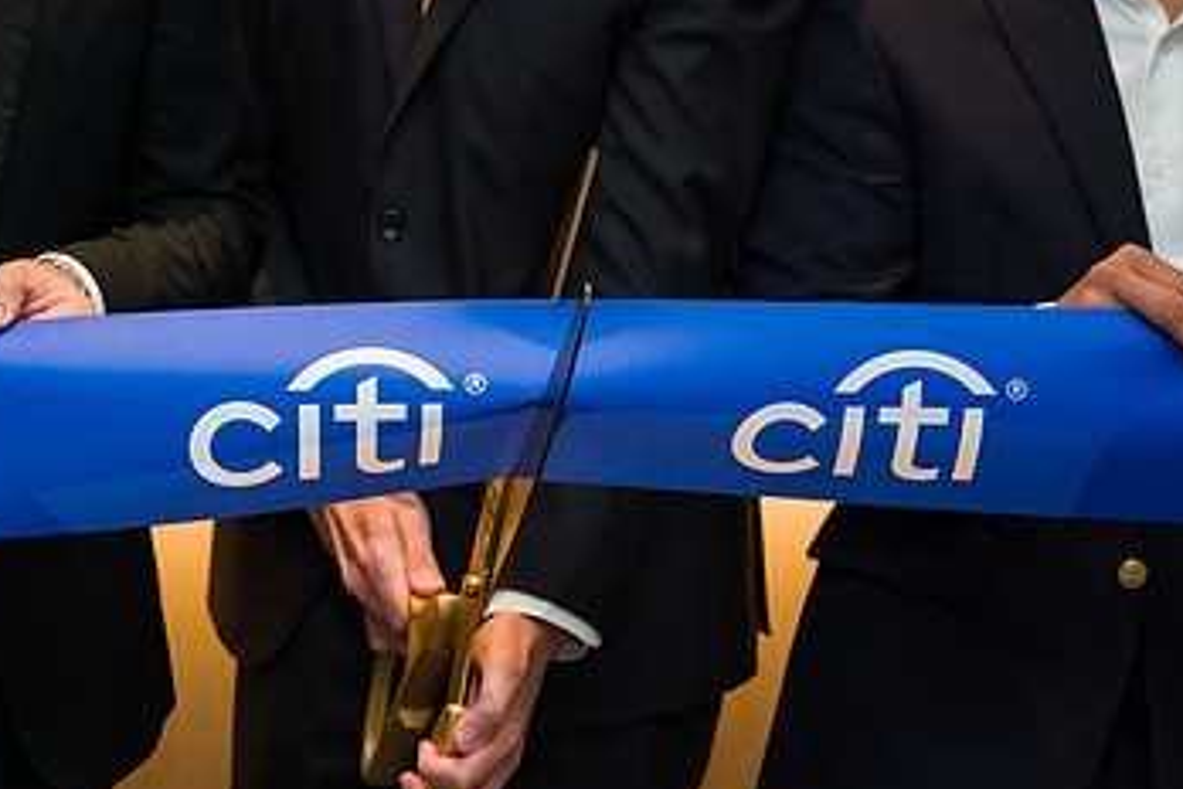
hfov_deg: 21.0
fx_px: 3187
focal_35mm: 97
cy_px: 517
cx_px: 445
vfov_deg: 14.1
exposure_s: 1/200
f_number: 4.5
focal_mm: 58
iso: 640
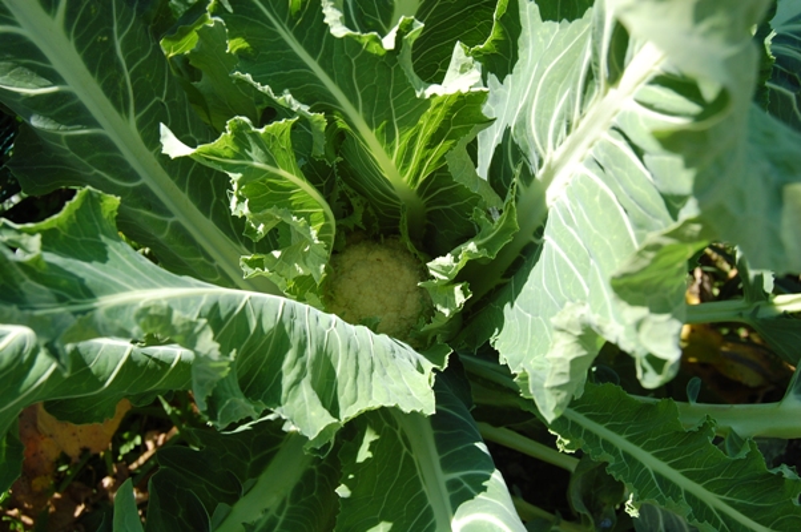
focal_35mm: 39
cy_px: 266
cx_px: 400
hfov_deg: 49.6
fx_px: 867
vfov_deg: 34.1
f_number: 8
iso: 200
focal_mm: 26
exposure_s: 1/160
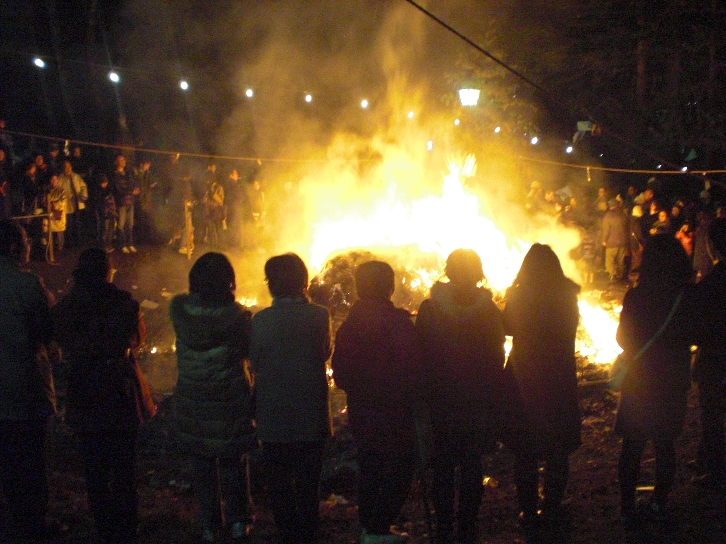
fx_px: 797
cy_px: 272
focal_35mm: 38
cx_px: 363
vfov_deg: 37.7
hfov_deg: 49.0
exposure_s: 1/20
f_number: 3.1
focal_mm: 6.3
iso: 800
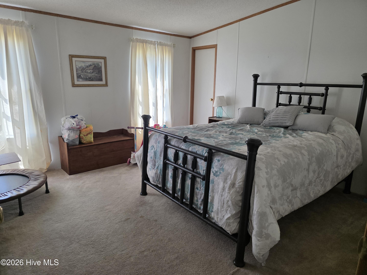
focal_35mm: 23
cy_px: 138
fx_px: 244
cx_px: 184
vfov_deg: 58.9
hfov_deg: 73.9
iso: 160
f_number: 1.7
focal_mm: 6.3
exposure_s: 1/180
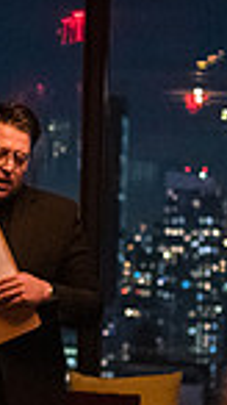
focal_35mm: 146
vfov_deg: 14.7
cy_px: 273
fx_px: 1564
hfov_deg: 8.2
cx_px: -53
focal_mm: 35
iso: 10000
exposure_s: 1/125
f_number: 2.5
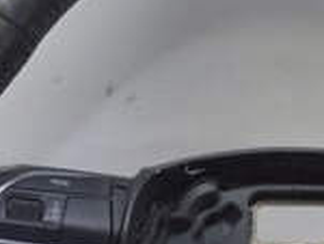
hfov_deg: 13.9
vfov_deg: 10.5
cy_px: 228
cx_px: 240
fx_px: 1322
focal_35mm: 141
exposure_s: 1/20
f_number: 5.6
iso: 400
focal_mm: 23
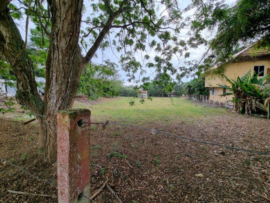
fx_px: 101
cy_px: 102
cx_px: 135
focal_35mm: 13
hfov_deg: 106.2
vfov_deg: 89.9
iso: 50
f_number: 2.2
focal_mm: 2.2
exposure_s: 1/540
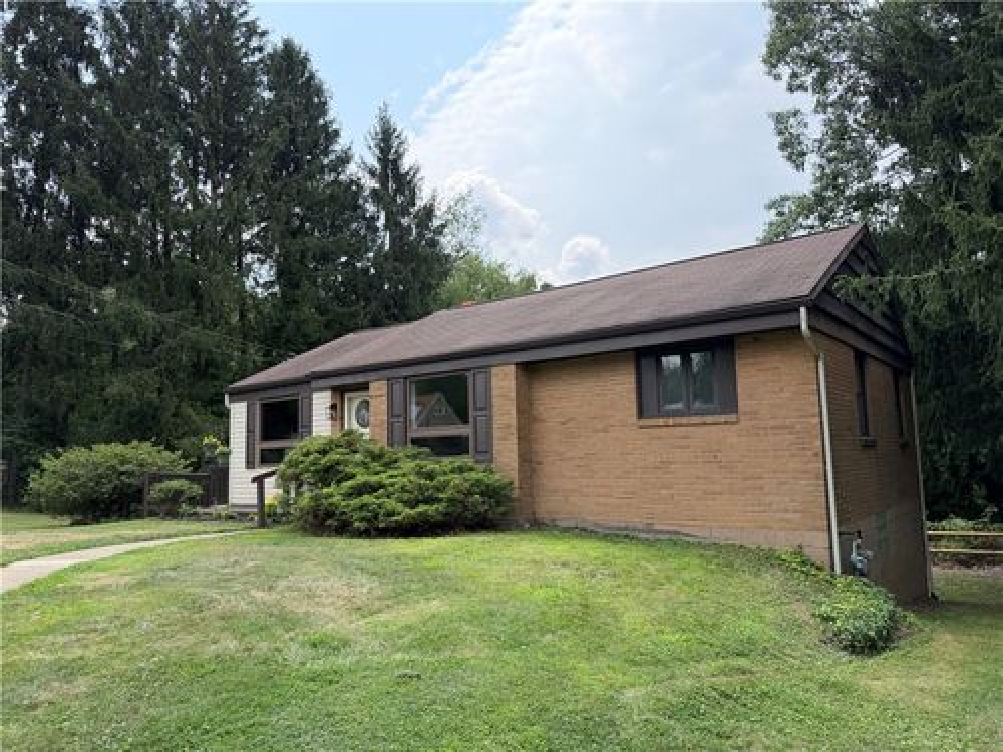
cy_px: 376
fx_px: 695
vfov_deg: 56.8
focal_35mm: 24
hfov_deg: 71.6
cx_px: 502
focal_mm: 6.76
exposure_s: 1/4167
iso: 100
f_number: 1.78
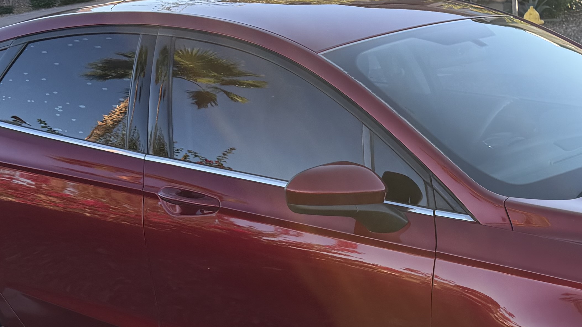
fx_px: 1096
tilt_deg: -18.8
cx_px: 453
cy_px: 304
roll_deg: +0.9
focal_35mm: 71
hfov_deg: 29.2
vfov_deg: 16.7
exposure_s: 1/654
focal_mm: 6.76
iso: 80
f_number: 1.78
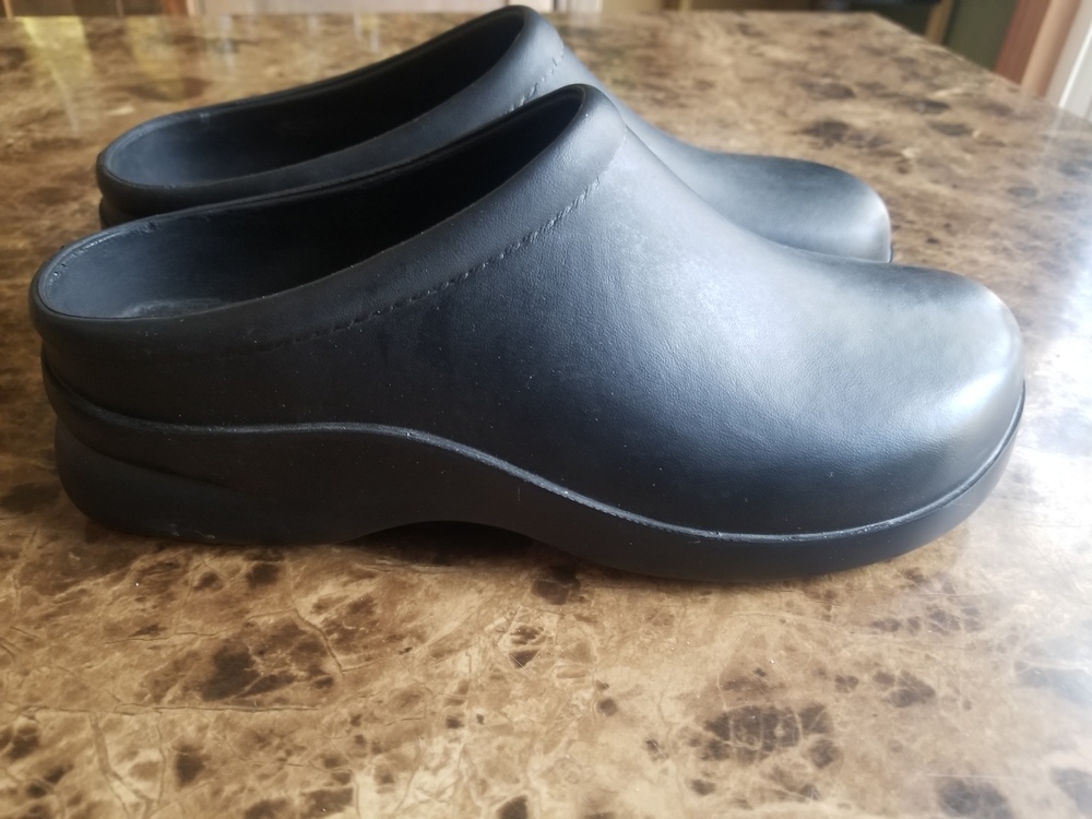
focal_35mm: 26
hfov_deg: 67.3
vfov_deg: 53.1
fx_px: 820
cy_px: 410
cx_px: 546
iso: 200
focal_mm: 4.3
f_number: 1.7
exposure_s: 1/11
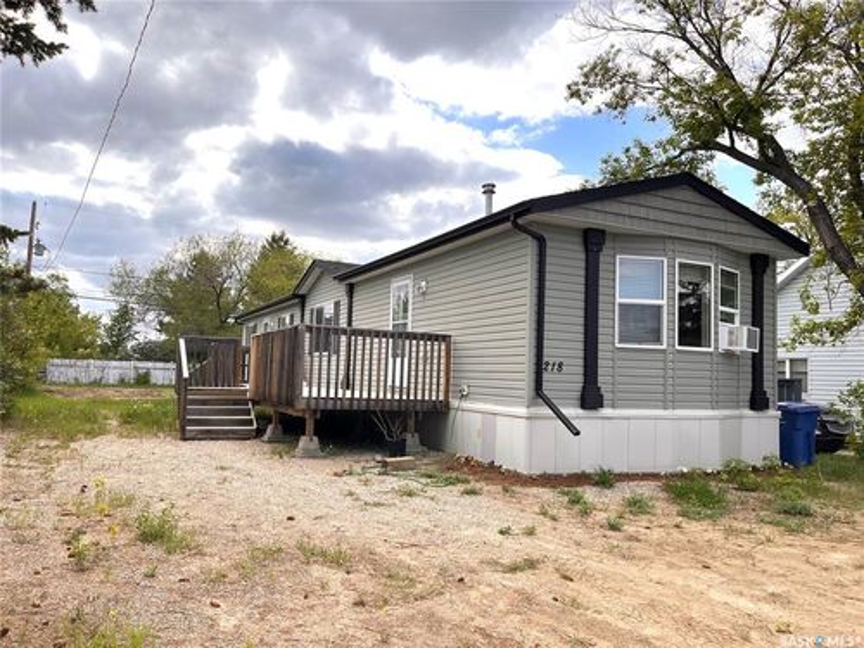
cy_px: 324
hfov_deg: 67.3
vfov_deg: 53.1
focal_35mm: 26
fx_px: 649
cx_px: 432
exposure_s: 1/3049
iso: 50
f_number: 1.6
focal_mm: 5.1
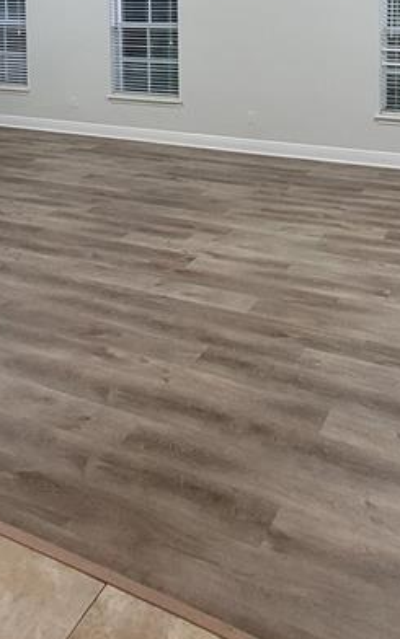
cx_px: 261
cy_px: 26
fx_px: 628
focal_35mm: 36
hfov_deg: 35.1
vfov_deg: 46.7
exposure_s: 1/60
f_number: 2.2
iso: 320
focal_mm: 1.74
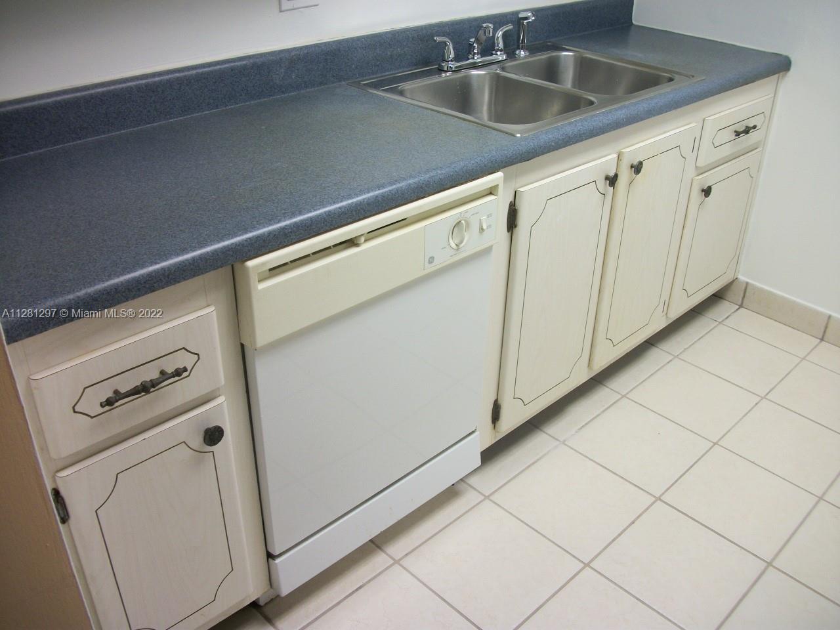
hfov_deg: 56.8
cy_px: 315
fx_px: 777
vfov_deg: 44.2
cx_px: 420
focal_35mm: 32
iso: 80
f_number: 2.9
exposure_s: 1/30
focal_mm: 5.7
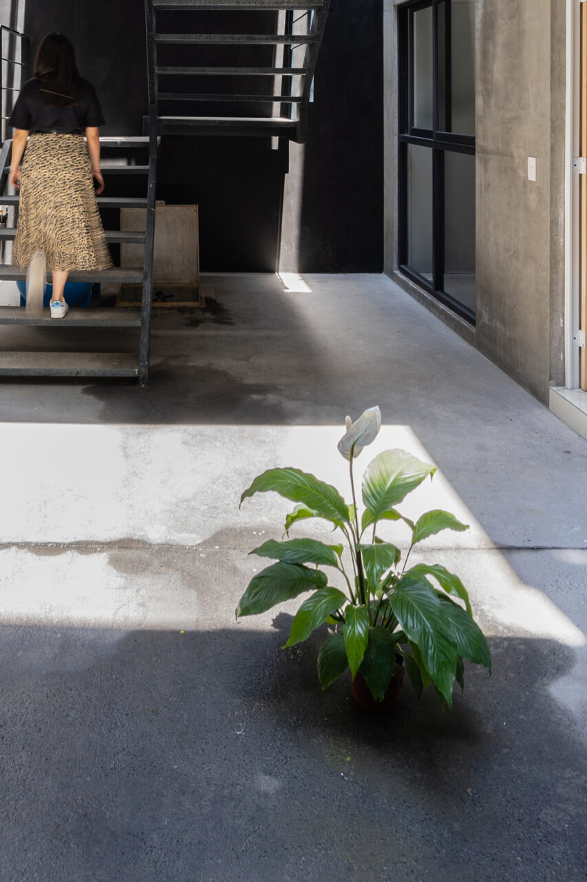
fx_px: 783
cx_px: 158
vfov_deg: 51.6
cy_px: 83
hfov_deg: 40.1
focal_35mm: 32
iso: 100
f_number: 11
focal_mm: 16
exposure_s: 1/2.5
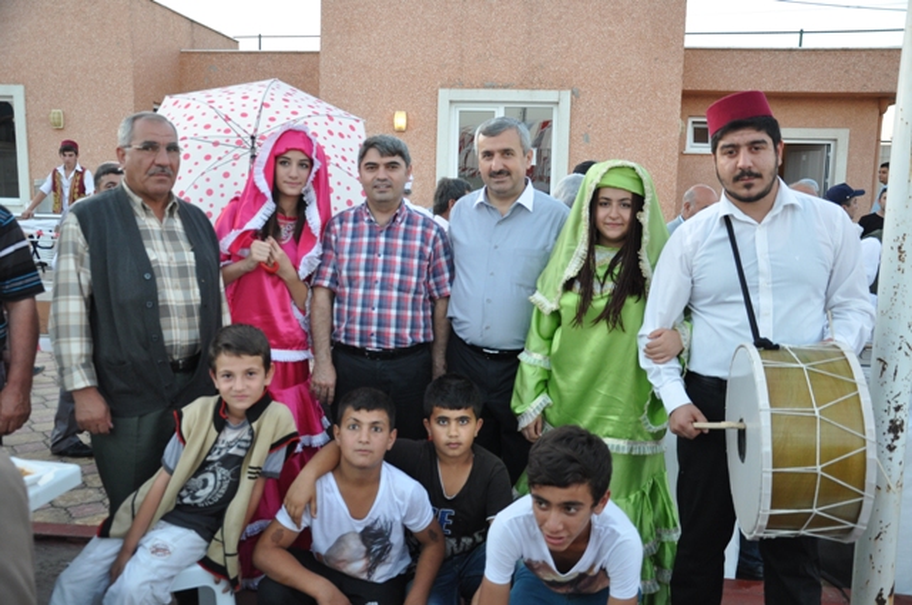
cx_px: 456
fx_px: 835
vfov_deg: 39.9
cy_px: 302
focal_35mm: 33
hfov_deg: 57.3
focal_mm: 22
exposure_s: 1/60
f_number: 4
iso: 560
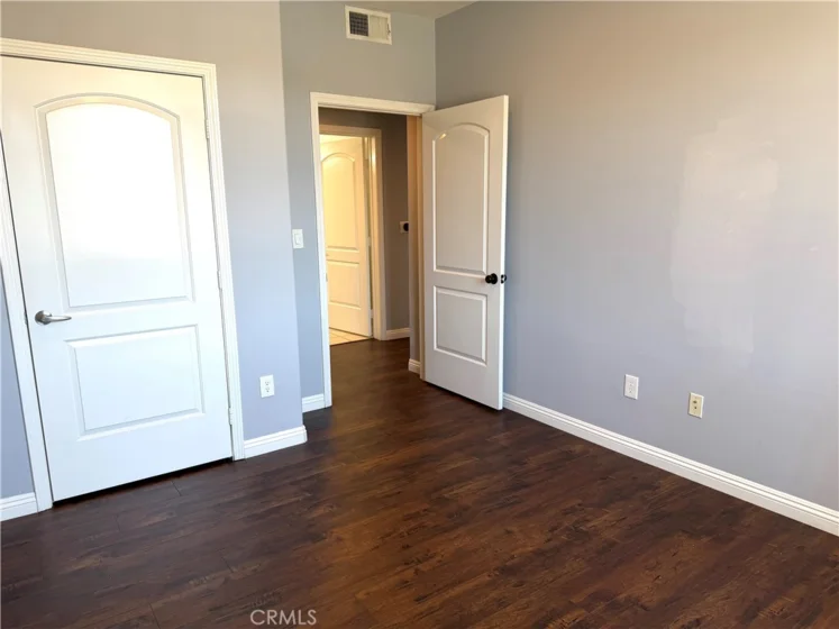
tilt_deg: -11.2
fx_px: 582
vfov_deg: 56.8
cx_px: 420
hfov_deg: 71.6
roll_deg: +1.1
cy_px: 314
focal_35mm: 24
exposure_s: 1/111
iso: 80
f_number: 1.78
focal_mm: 6.76
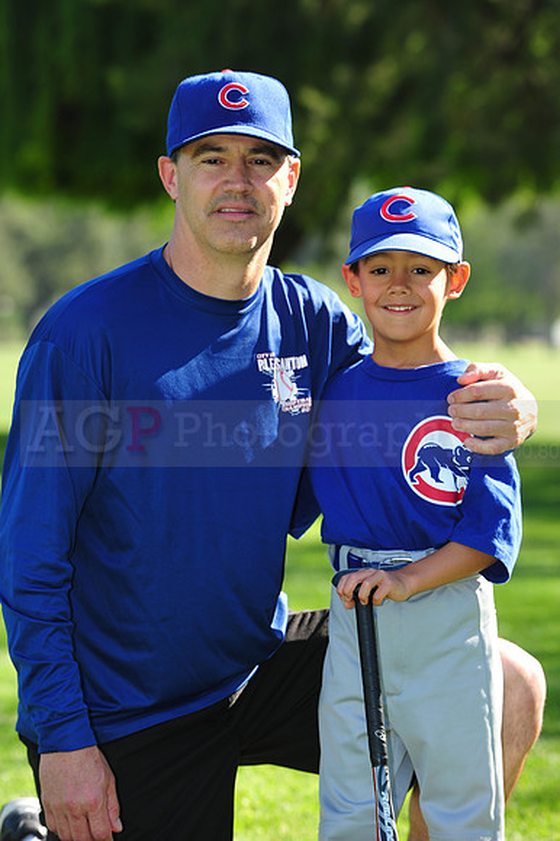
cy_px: 420
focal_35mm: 155
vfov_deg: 13.3
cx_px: 280
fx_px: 3621
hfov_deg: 8.8
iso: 200
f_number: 6.3
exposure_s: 1/200
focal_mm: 155
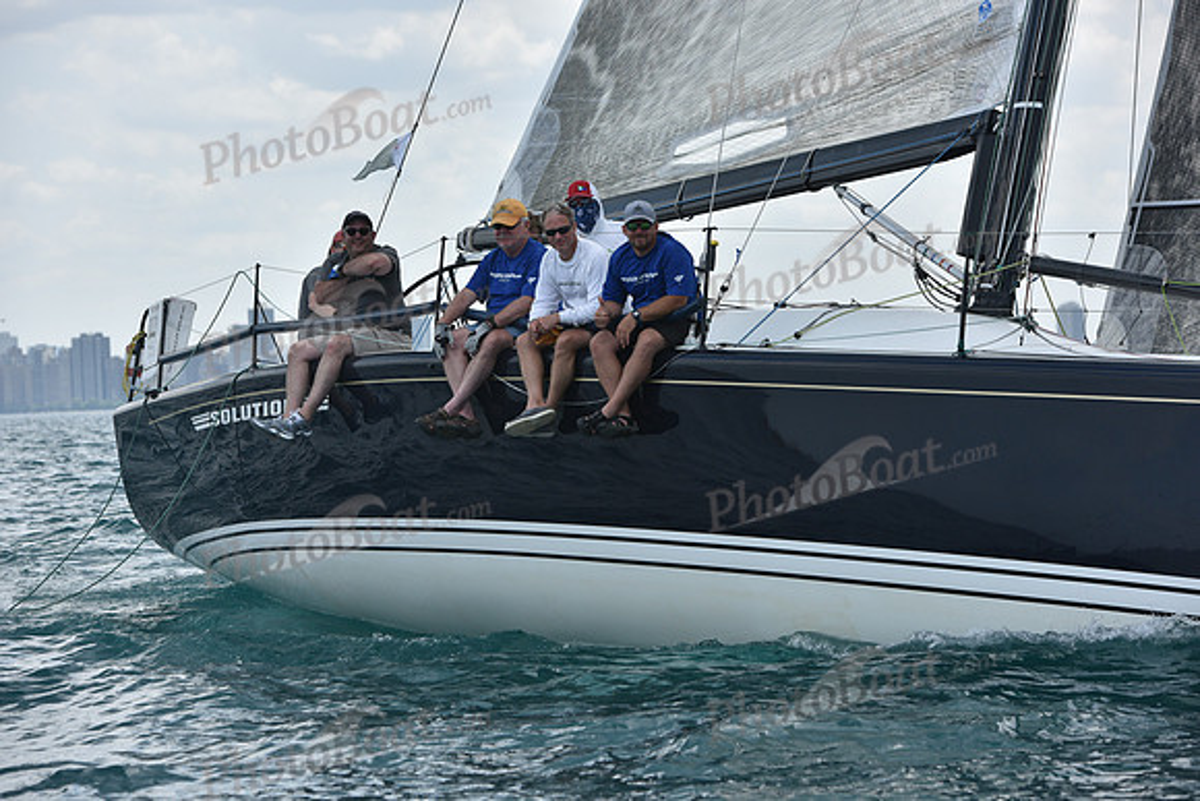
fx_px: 4167
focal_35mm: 125
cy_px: 400
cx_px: 600
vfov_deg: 11.0
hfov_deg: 16.4
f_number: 5.6
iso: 250
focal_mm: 125
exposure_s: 1/1250
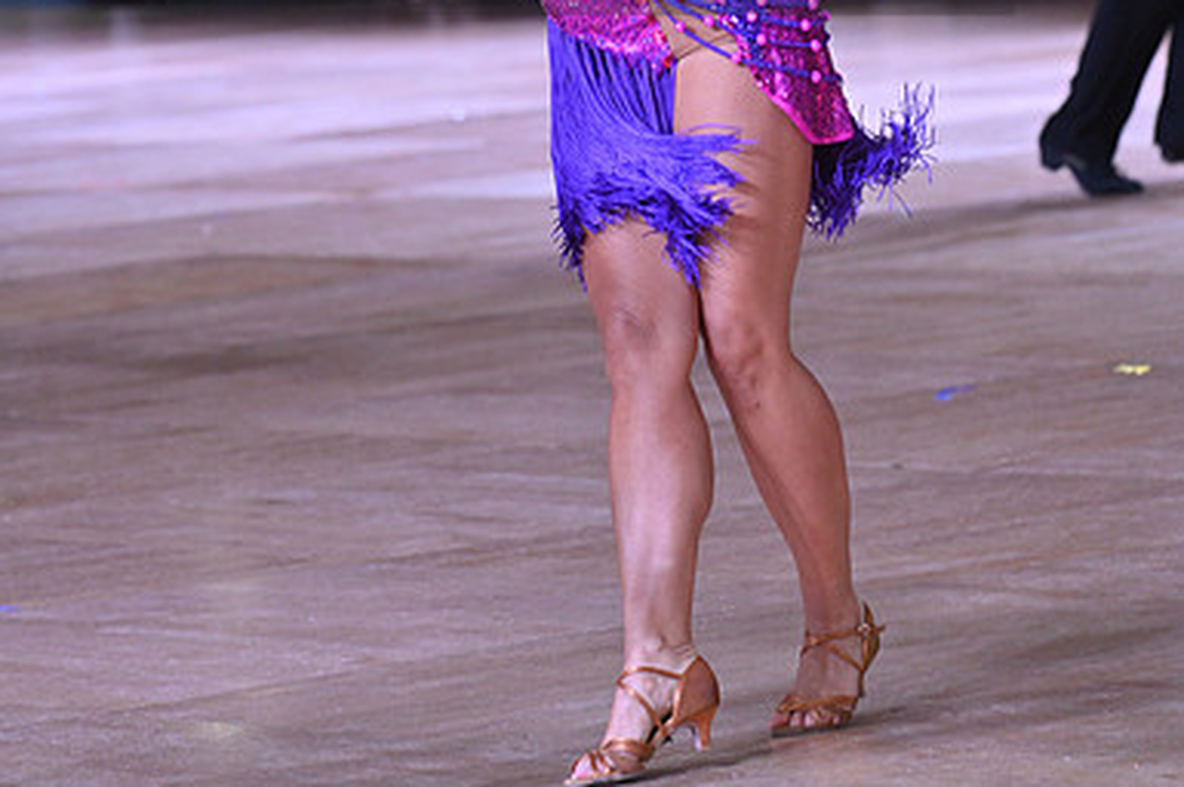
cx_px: 592
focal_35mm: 279
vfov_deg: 4.9
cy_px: -86
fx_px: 9168
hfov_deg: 7.4
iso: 2000
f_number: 6.3
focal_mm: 185
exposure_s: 1/320
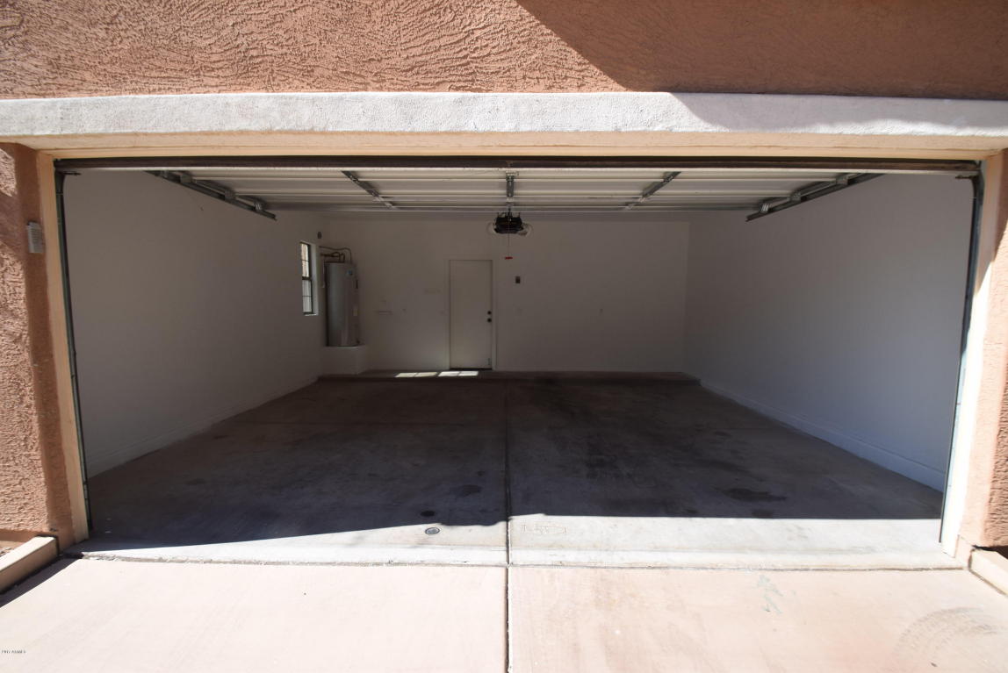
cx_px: 504
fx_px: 420
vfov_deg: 77.4
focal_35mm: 15
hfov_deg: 100.4
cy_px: 336
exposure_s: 1/250
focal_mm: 10
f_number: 8
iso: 280
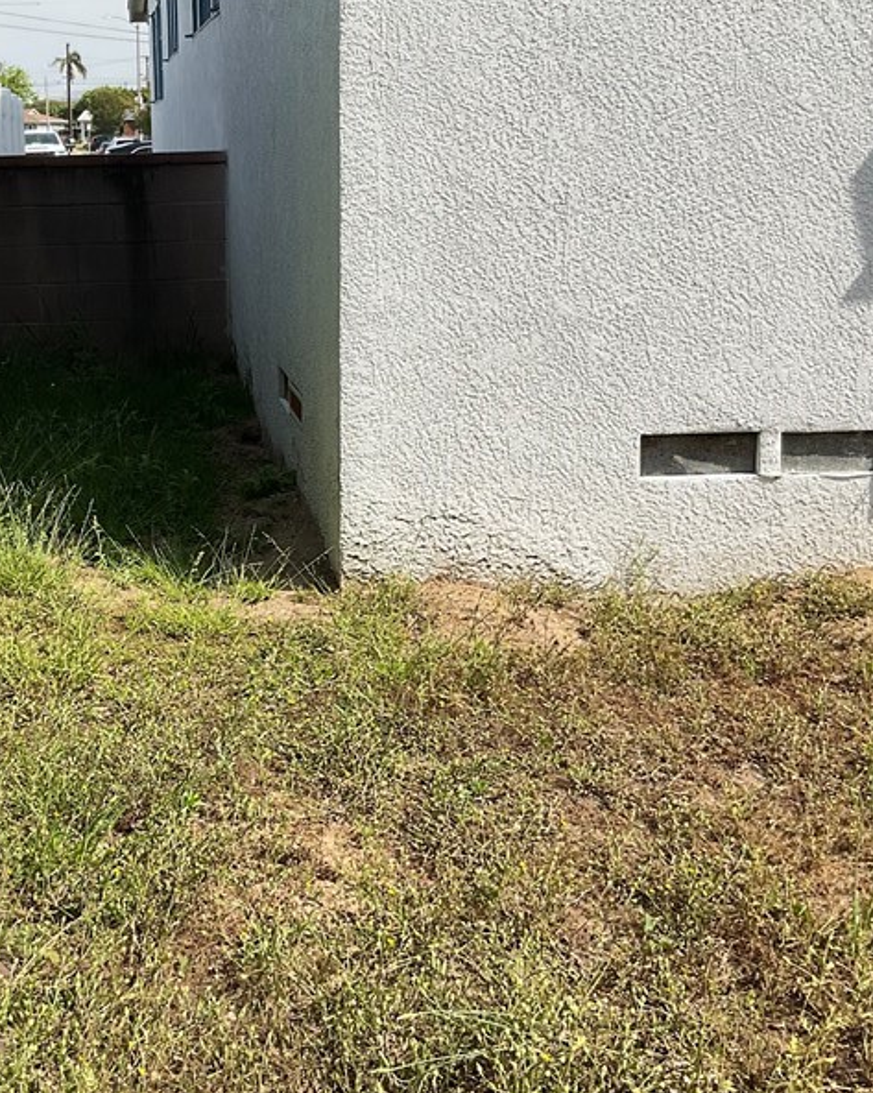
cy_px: 426
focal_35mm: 49
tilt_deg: -10.6
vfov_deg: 37.9
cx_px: 185
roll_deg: +2.6
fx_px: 1584
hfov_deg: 30.1
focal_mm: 3
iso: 16
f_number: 1.8
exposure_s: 1/1848
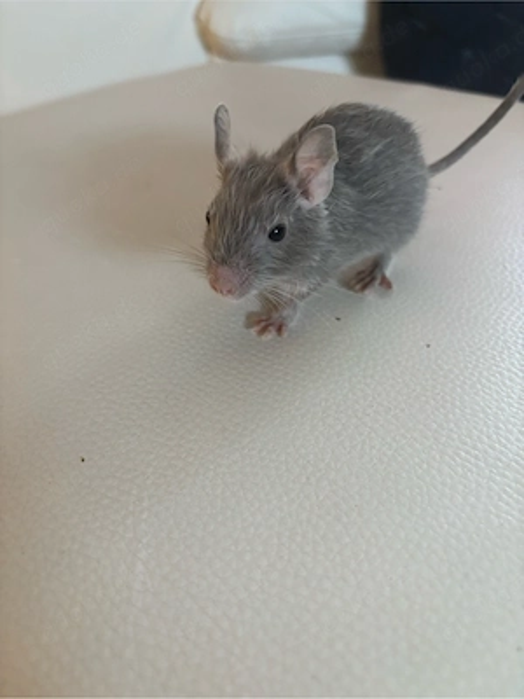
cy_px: 350
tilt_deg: -39.7
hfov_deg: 53.1
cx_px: 262
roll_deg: +2.1
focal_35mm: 26
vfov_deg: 67.3
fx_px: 525
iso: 200
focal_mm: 5.96
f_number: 1.6
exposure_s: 1/50
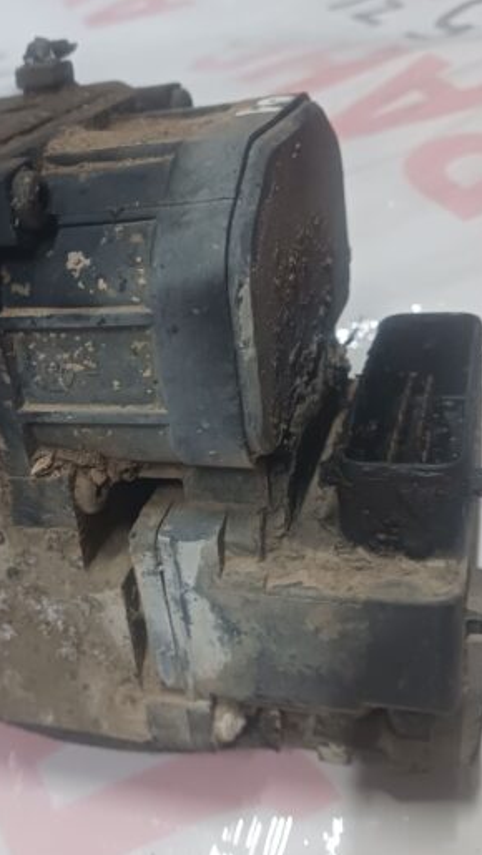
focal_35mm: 40
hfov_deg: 29.0
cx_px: 86
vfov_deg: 50.5
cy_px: 434
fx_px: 908
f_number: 1.8
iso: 400
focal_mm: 4
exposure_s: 1/25
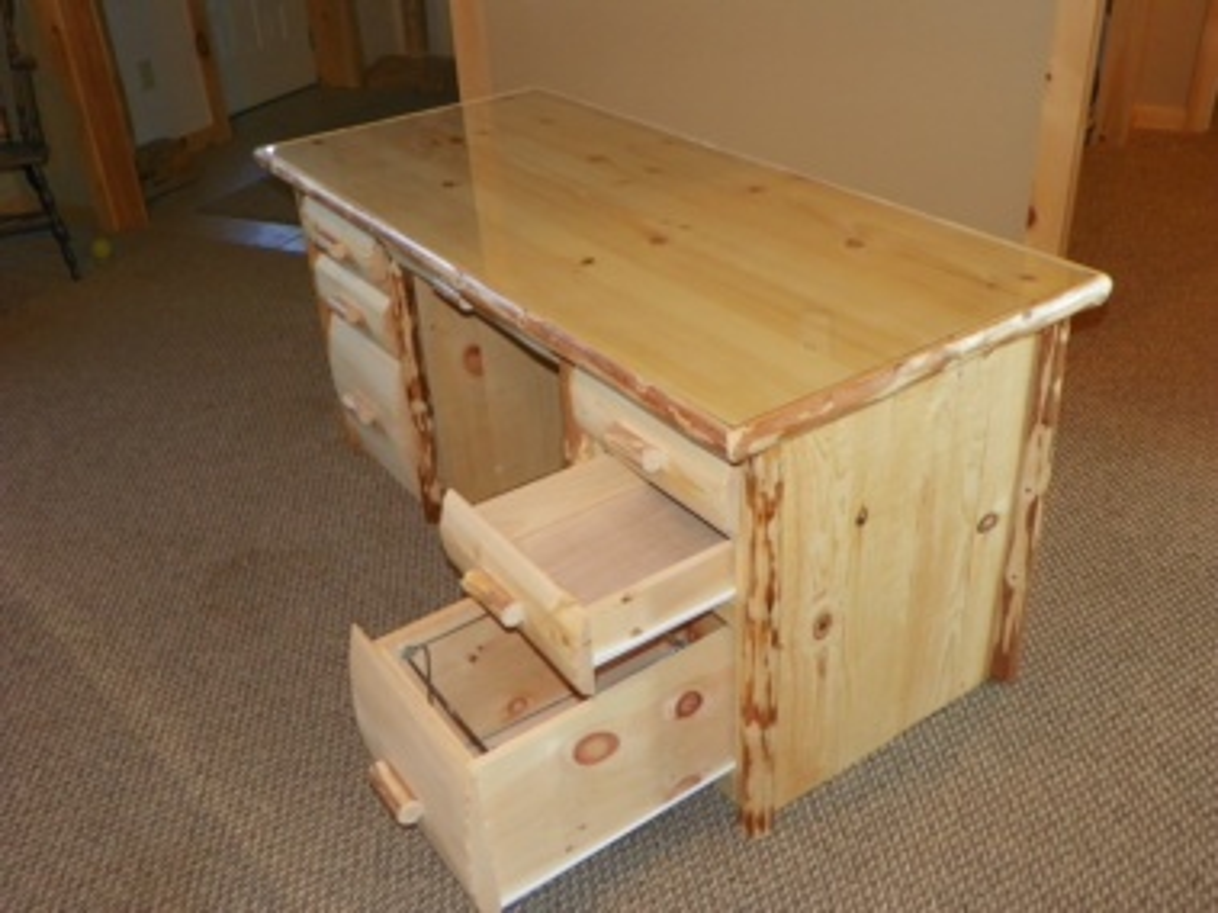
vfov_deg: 44.1
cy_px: 456
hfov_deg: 56.8
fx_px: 1126
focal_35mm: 32
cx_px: 609
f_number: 2.8
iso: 200
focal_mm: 5.7
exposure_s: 1/30
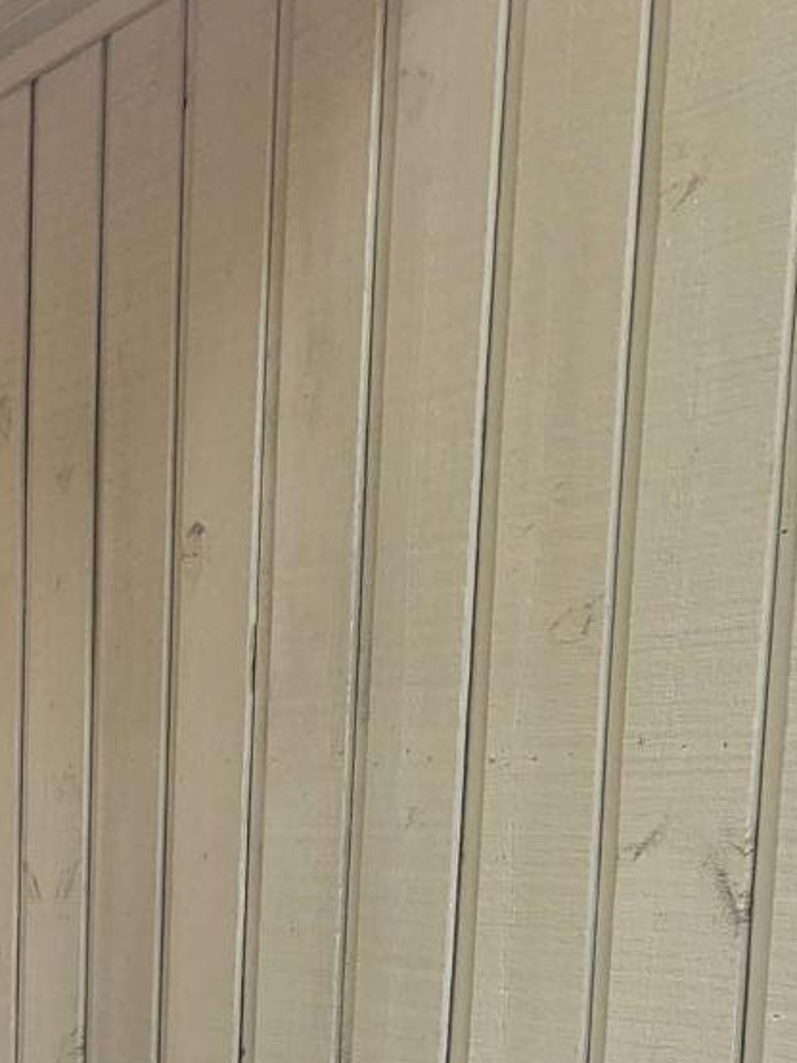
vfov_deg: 23.9
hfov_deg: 18.7
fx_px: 2303
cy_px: 1243
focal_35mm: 75
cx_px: -115
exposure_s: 1/120
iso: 200
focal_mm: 4.25
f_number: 1.8
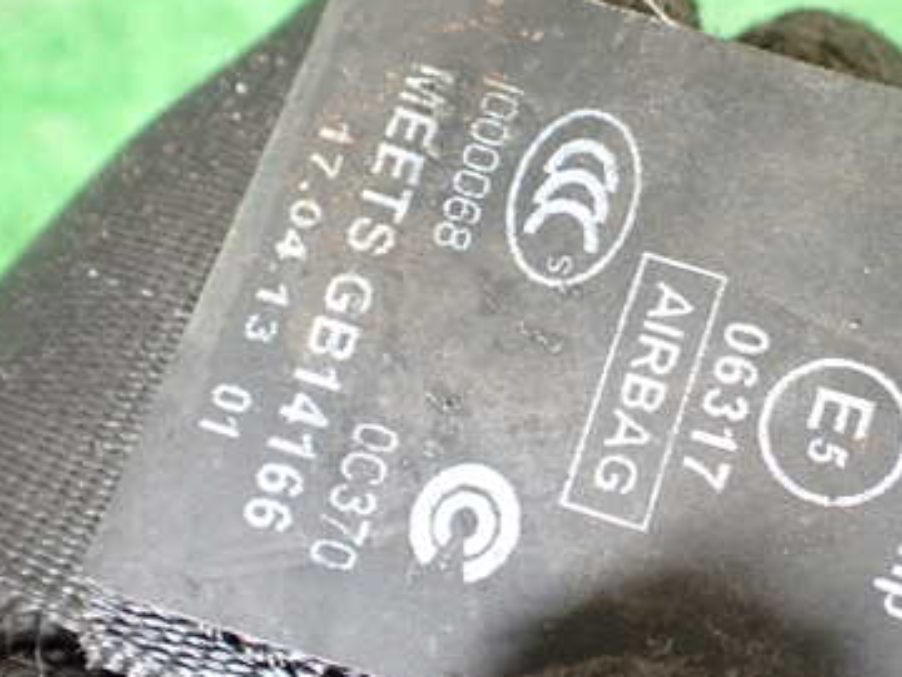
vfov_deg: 29.1
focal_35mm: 50
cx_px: 654
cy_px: 316
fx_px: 1303
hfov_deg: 37.4
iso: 800
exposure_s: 1/60
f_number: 2.3
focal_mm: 5.4
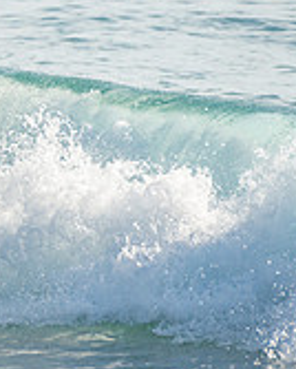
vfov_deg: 1.2
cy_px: 129
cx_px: -325
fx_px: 17828
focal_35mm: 1631
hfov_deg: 1.0
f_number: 5.6
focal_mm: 500
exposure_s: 1/2000
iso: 180
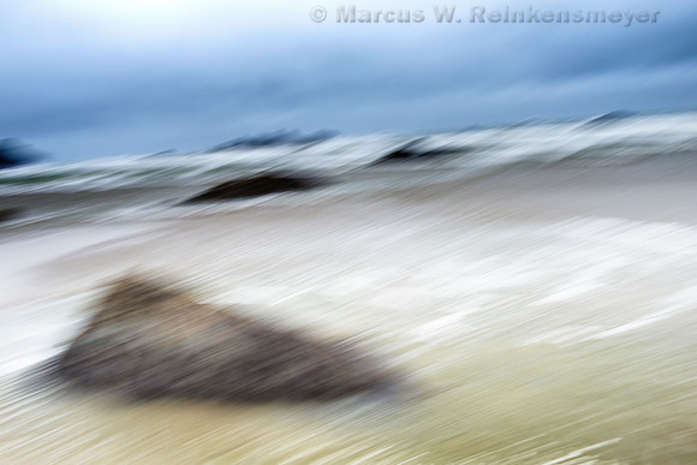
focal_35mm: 32
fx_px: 620
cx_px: 348
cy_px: 232
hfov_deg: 58.7
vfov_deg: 41.1
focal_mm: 32
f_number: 11
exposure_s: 1/20
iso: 160
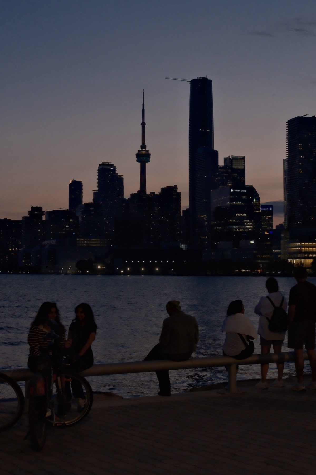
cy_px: 238
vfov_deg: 54.4
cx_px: 158
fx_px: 461
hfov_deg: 37.8
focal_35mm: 35
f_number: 4
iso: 640
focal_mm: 23
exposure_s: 1/125
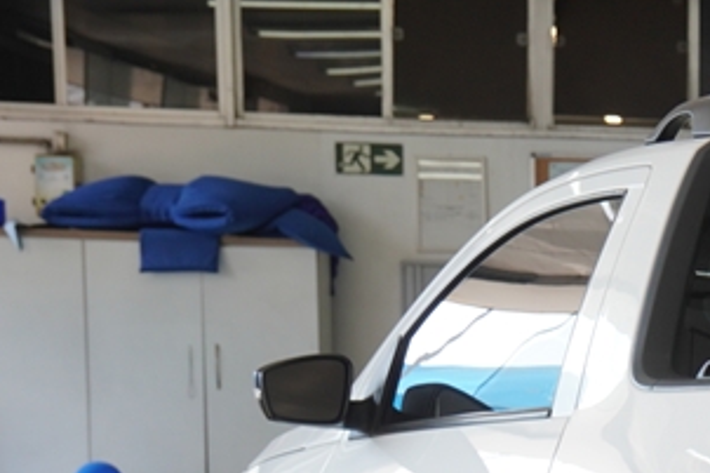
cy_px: 641
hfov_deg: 13.0
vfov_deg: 9.1
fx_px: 2911
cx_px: 1150
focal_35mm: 148
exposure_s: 1/100
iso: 200
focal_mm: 29
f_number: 4.5
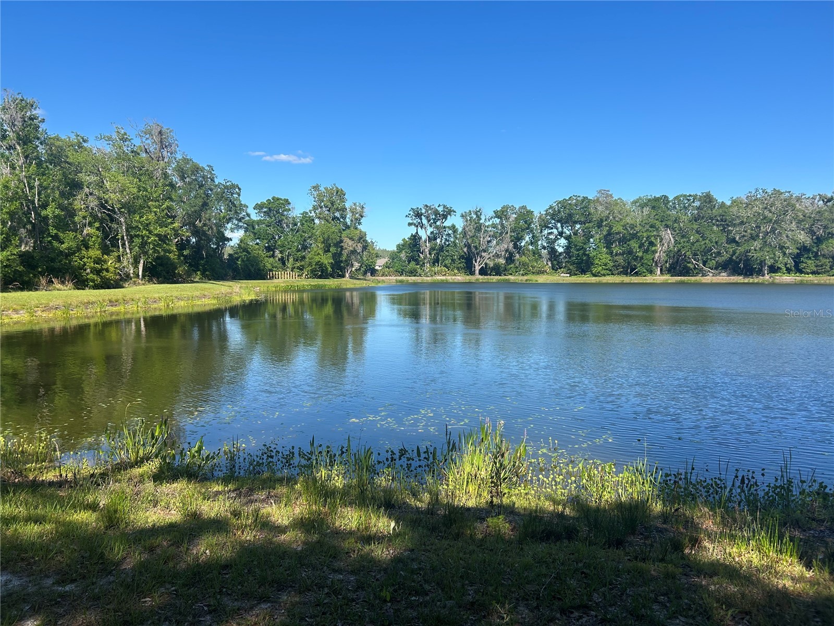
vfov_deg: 53.1
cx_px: 417
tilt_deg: -3.9
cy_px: 313
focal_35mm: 26
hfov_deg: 67.3
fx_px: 626
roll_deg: +0.3
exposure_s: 1/3257
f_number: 1.5
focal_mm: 5.7
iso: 50
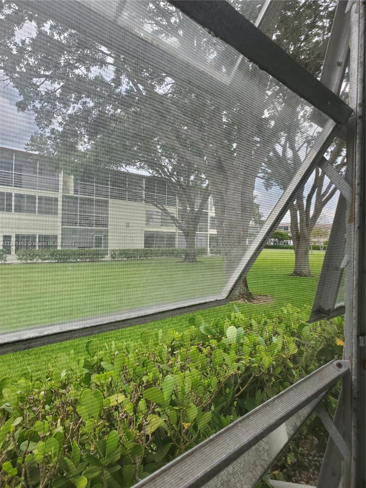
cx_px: 183
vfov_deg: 67.3
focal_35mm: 26
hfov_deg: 53.1
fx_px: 367
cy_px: 244
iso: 50
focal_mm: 4.3
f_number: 2.4
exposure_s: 1/120
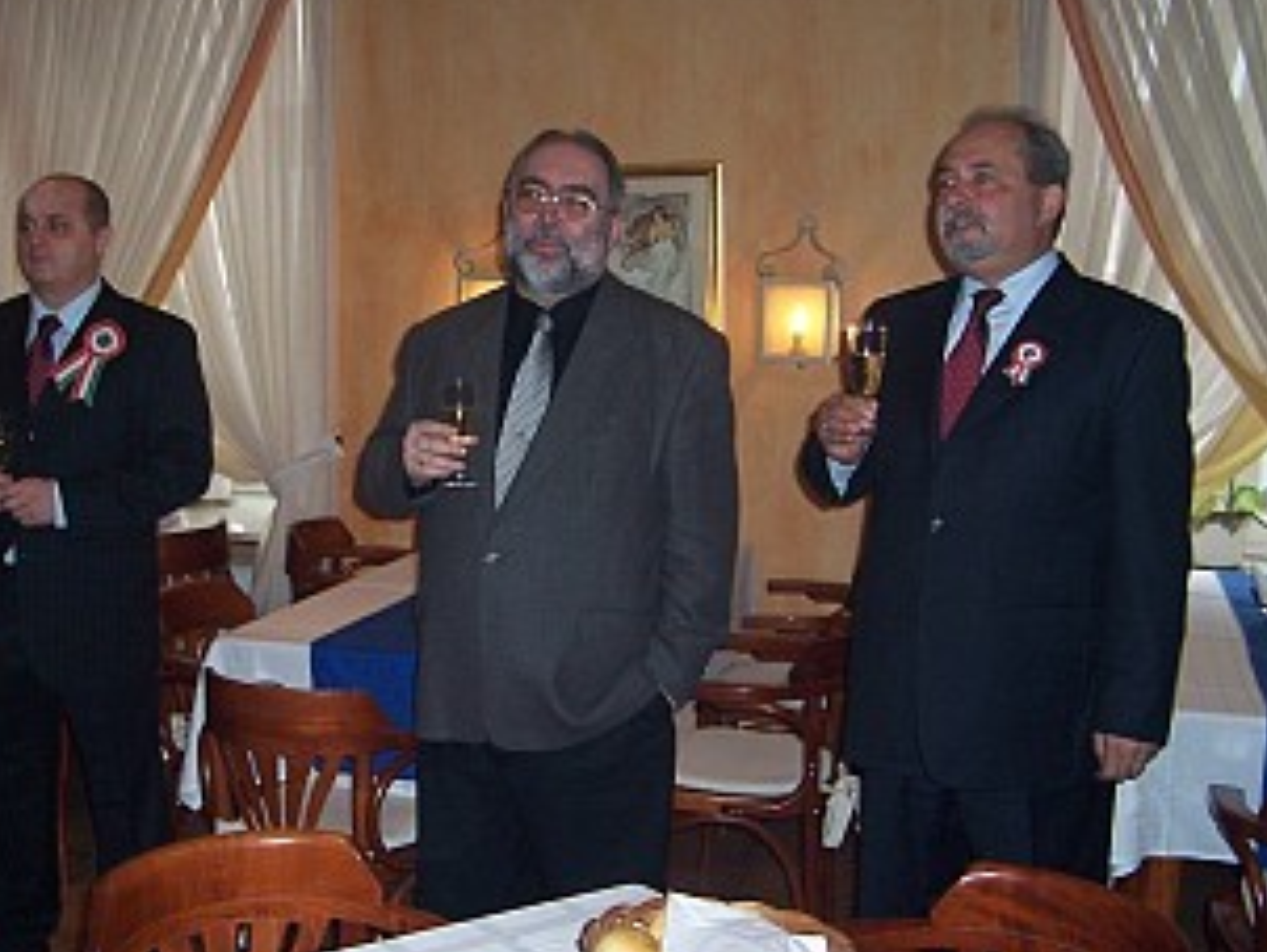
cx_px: 529
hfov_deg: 41.9
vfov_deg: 32.2
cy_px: 533
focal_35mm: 45
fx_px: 1648
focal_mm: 5.6
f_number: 2.7
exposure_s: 1/60
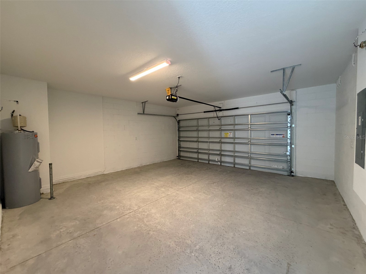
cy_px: 137
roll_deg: +1.4
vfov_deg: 85.7
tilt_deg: -1.5
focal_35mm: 14
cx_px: 183
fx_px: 148
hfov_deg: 102.1
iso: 320
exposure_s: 1/60
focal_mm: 2.22
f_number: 2.2
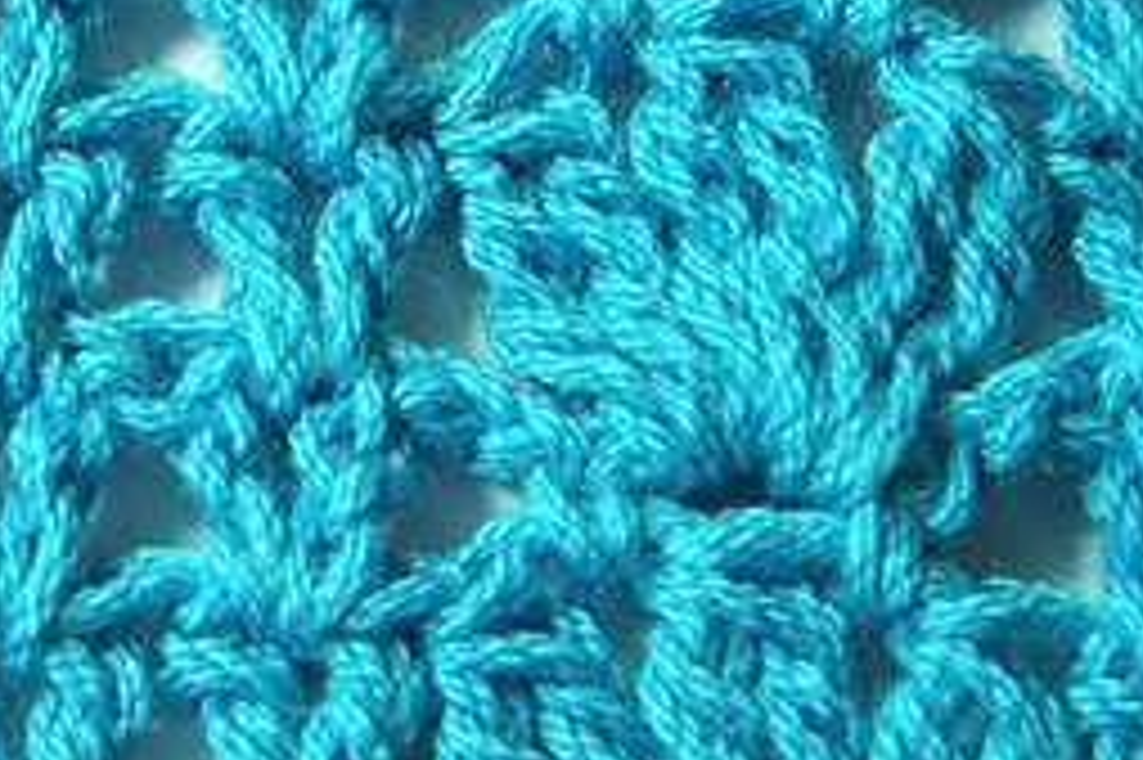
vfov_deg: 7.1
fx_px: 6155
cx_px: -63
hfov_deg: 10.5
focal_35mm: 194
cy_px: 76
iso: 800
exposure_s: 1/80
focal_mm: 50
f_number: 5.6
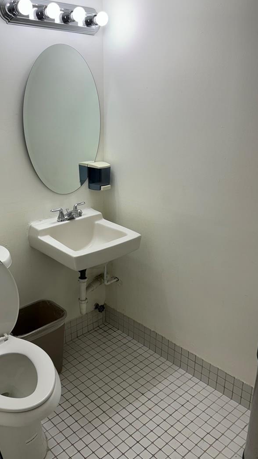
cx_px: 92
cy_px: 231
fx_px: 365
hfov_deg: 38.6
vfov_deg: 64.3
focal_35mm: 30
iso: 64
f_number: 1.78
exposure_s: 1/175
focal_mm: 6.76
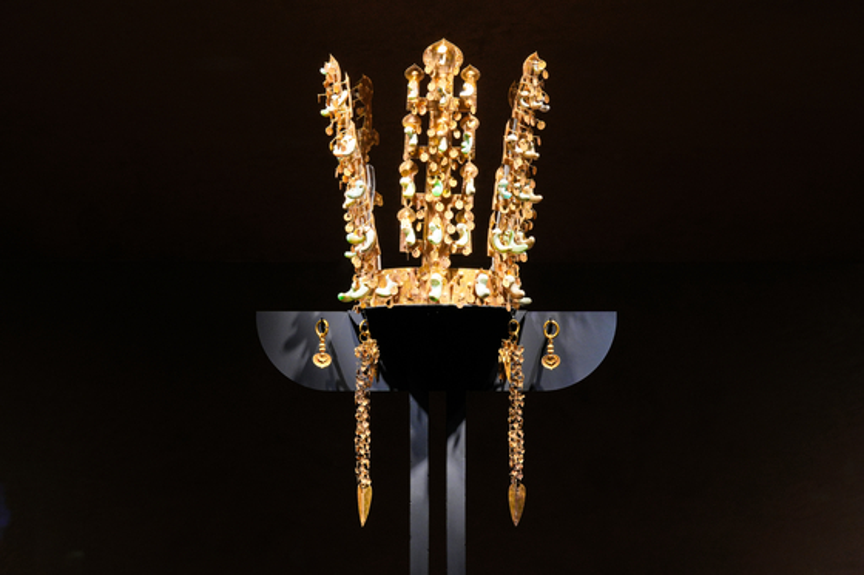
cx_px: 432
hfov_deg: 23.9
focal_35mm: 85
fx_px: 2039
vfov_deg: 16.1
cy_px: 288
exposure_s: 1/60
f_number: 8
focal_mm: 85
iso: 800
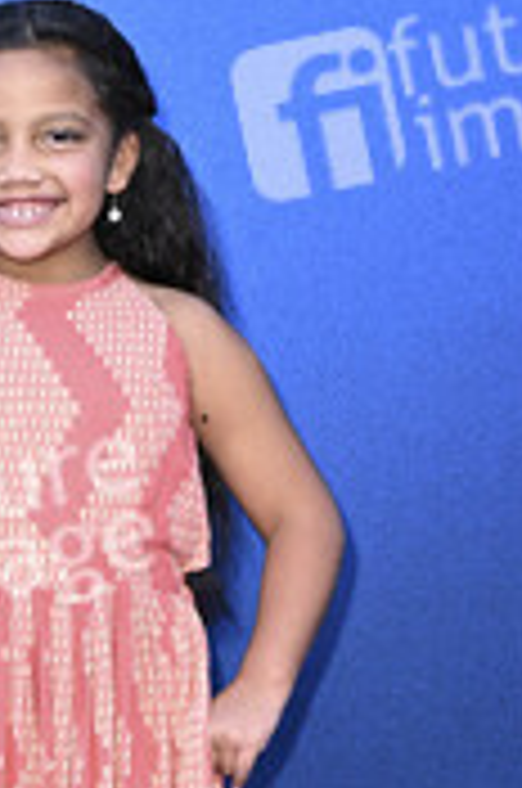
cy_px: 770
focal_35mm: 128
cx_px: 54
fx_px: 2795
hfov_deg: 10.6
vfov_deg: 15.8
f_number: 6.3
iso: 1000
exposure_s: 1/250
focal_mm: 56
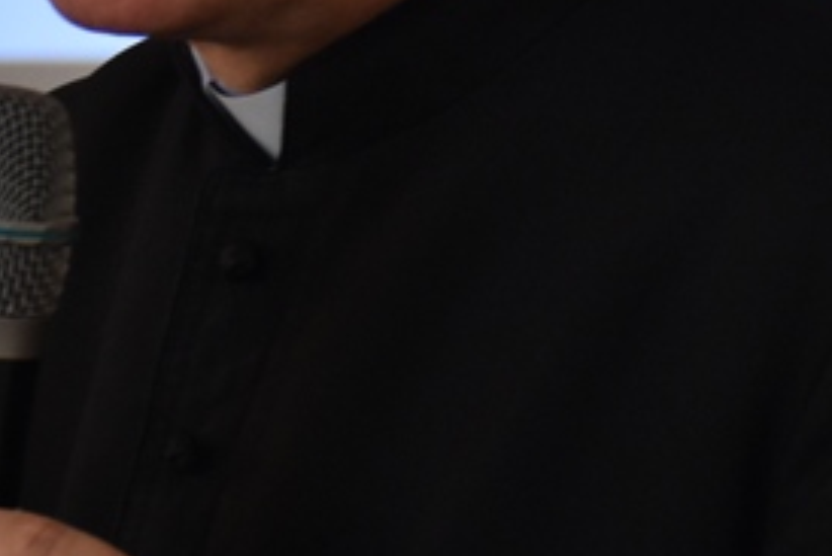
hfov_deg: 5.6
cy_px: -59
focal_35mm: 370
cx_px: 225
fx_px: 8555
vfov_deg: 3.7
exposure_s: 1/125
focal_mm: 66
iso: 900
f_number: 5
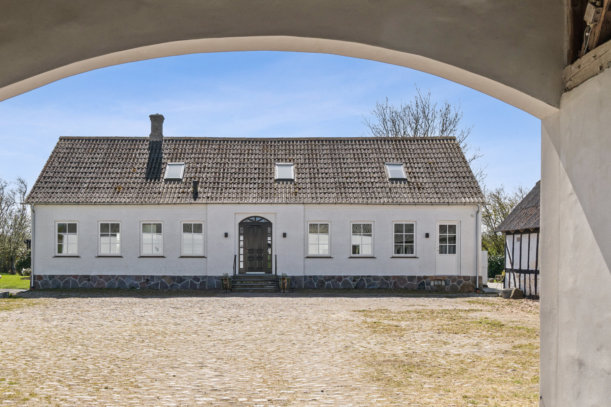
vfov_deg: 34.0
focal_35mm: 39
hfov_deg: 49.4
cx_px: 256
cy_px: 252
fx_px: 662
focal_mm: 20
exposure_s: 1/400
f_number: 8
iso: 250
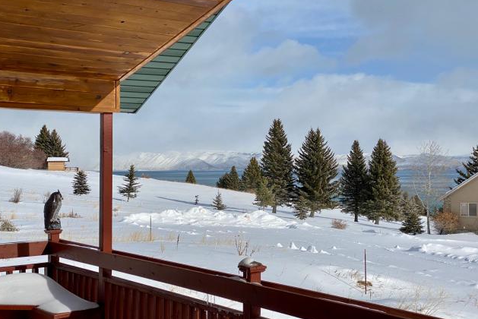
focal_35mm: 55
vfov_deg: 24.6
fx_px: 731
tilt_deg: -0.7
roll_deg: +0.4
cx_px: 239
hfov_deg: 36.2
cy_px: 176
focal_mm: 6
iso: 25
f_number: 2
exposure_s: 1/3984
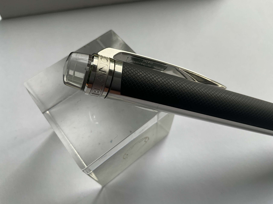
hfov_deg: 61.7
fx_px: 229
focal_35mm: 29
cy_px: 102
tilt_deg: -64.4
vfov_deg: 48.2
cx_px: 136
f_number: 1.8
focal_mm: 3
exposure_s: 1/122
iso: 25
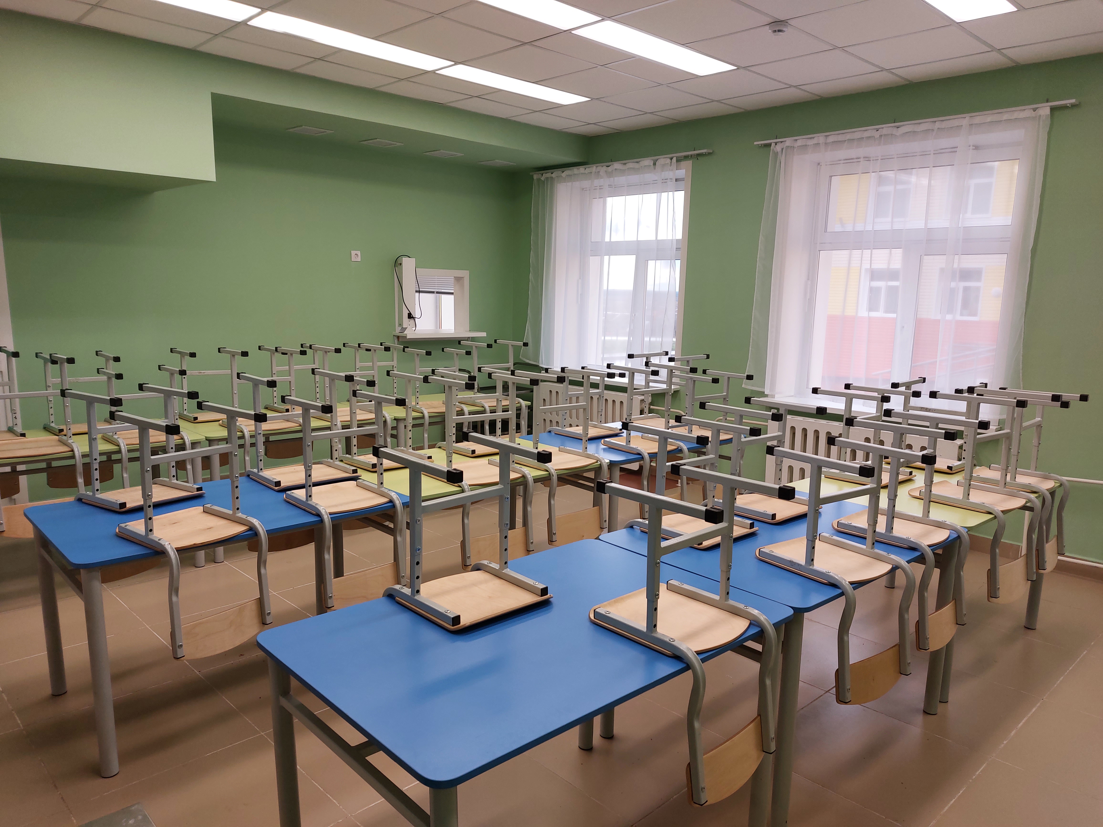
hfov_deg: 71.6
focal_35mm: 24
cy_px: 414
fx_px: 765
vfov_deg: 56.8
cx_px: 552
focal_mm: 5.23
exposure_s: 1/100
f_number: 1.8
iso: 50
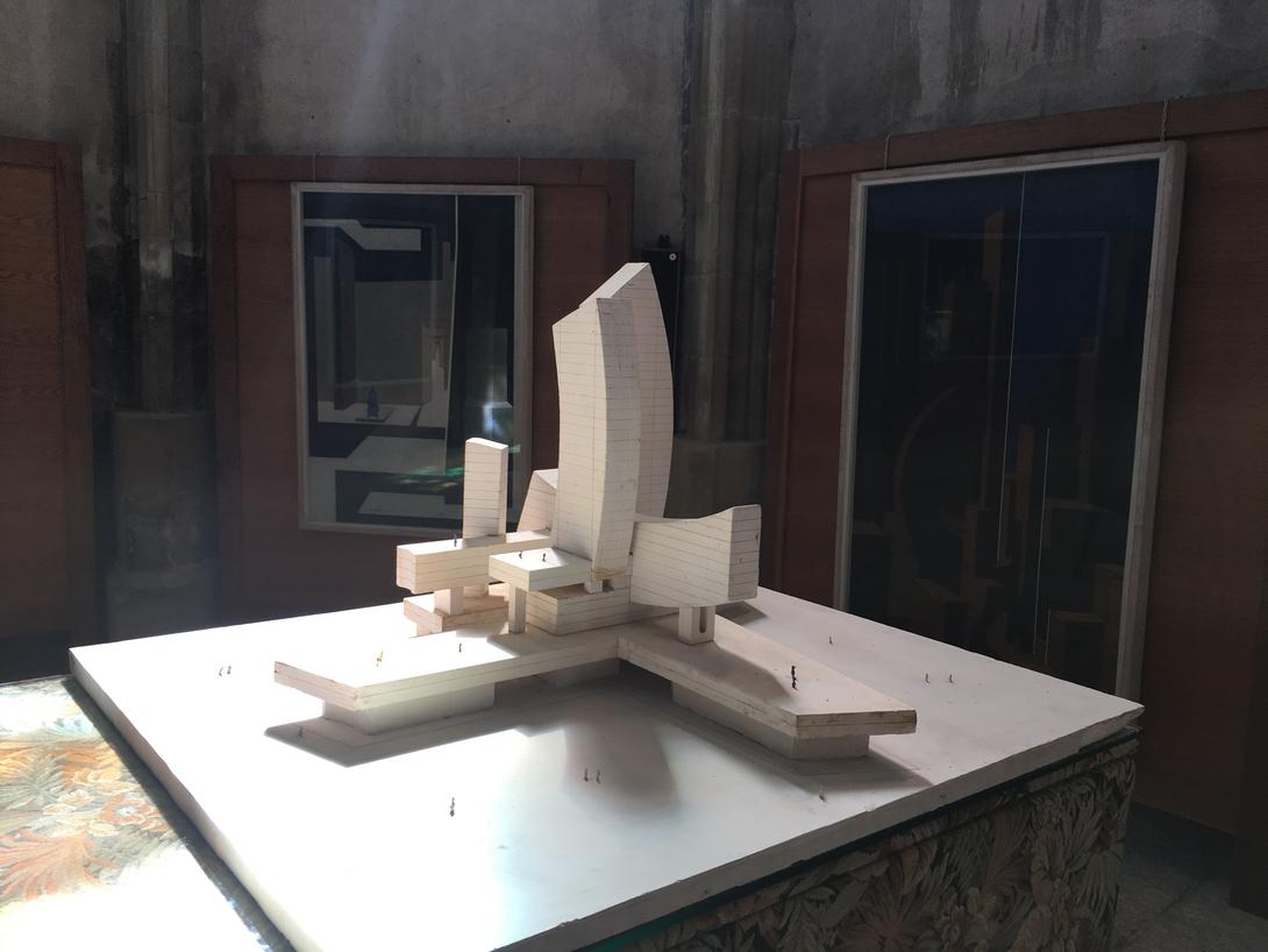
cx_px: 634
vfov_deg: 48.2
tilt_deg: -7.2
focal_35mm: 29
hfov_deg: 61.6
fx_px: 1063
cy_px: 476
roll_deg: -0.7
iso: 25
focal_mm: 4.15
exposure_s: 1/50
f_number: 2.2
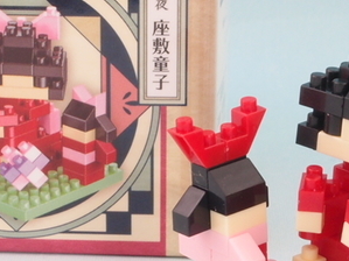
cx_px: 231
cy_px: 112
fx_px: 1481
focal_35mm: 147
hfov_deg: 13.4
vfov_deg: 10.1
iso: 100
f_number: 8
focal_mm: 11.84
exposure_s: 1.3
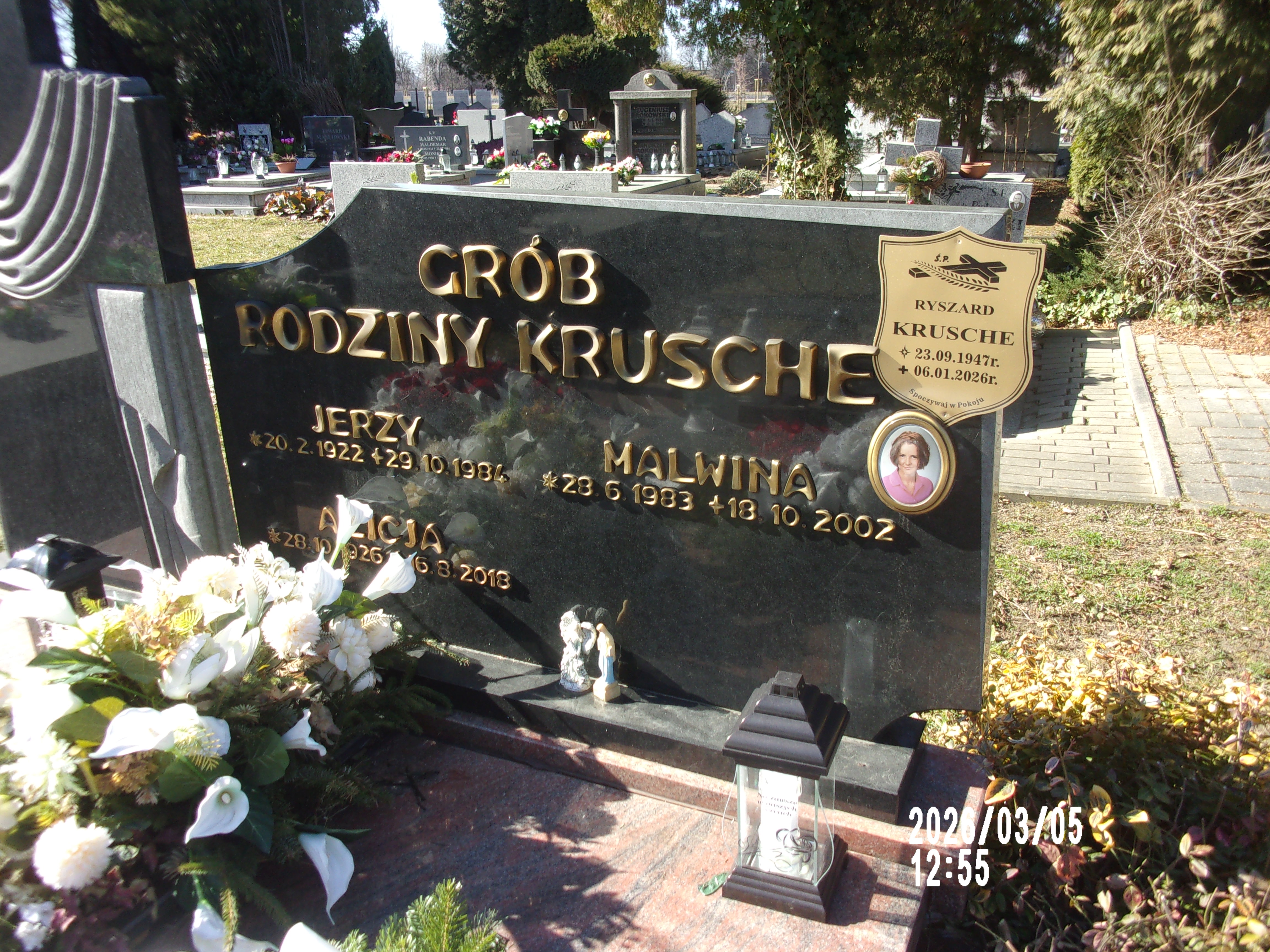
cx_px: 635
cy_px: 476
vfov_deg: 49.7
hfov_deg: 63.4
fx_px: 1027
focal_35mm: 28
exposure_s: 1/180
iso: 80
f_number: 3.9
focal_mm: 5.1
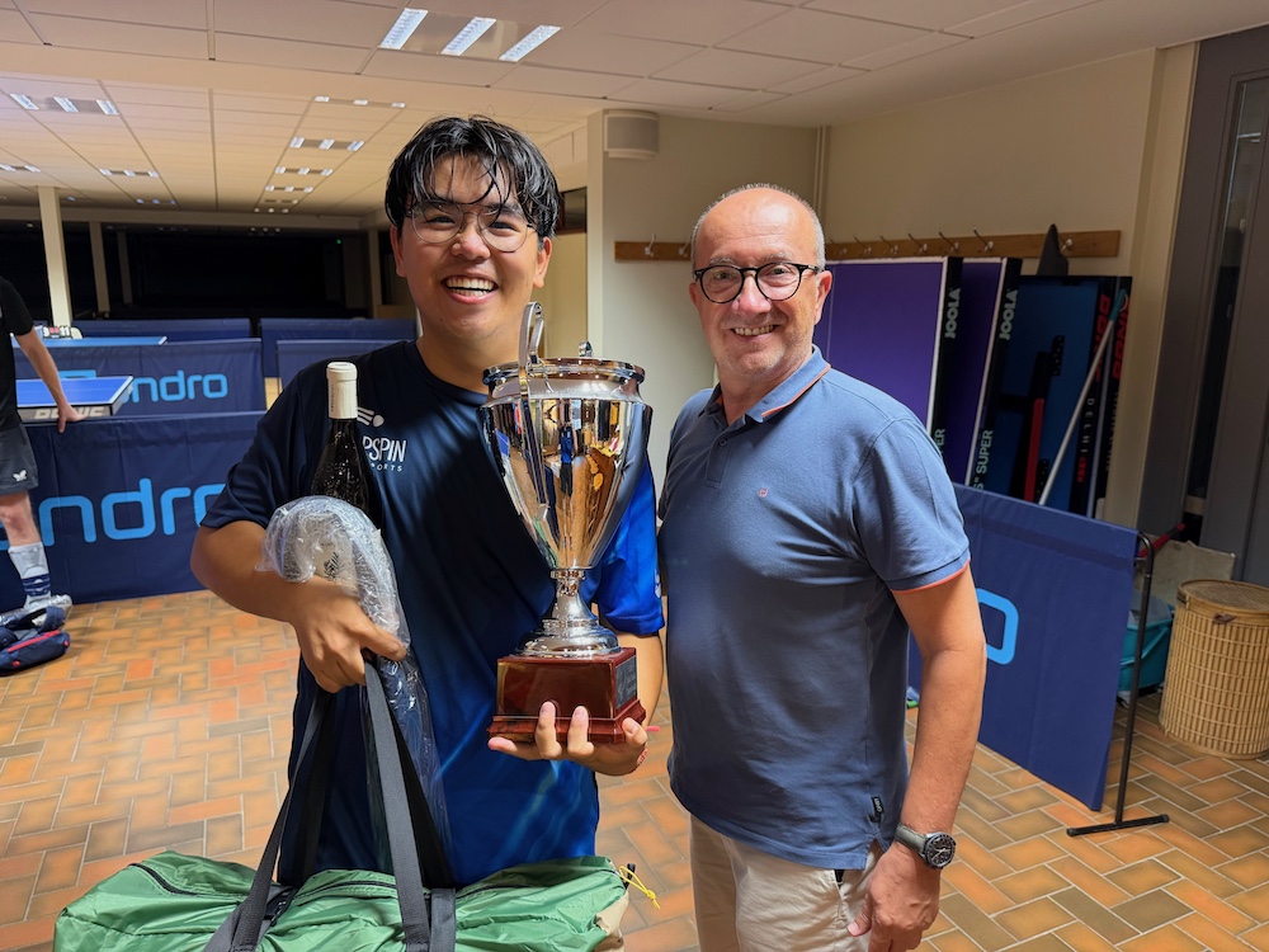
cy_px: 476
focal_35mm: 24
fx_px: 880
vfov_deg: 56.8
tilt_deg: -12.3
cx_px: 634
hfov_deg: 71.6
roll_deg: +0.0
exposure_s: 1/50
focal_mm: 6.76
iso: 250
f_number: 1.78
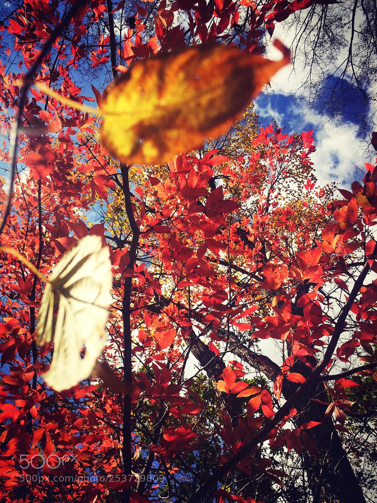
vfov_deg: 61.7
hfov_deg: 48.2
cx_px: 188
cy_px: 252
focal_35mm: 29
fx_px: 421
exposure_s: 1/3049
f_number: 2.2
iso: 32
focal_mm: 4.15
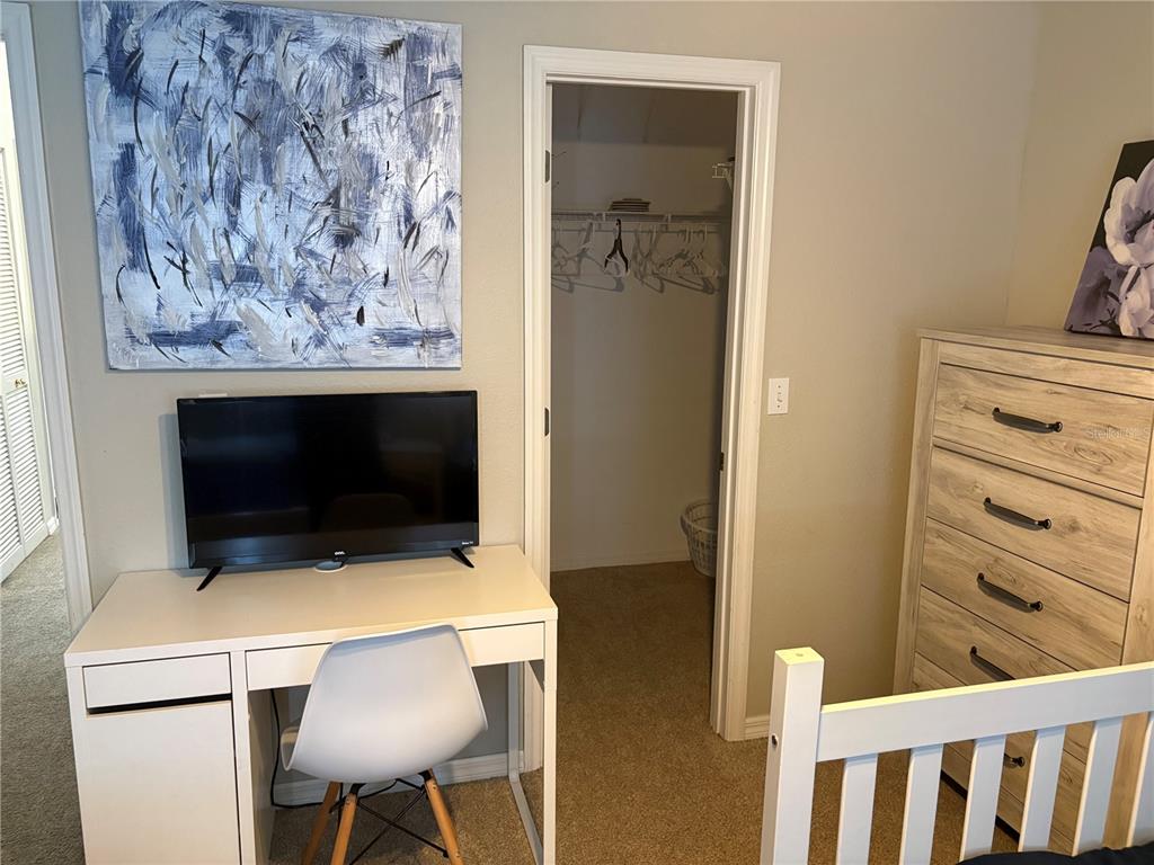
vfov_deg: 53.1
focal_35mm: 26
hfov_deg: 67.3
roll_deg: -0.4
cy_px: 432
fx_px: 867
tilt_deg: -9.9
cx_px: 577
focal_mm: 5.96
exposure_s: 1/60
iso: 400
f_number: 1.6
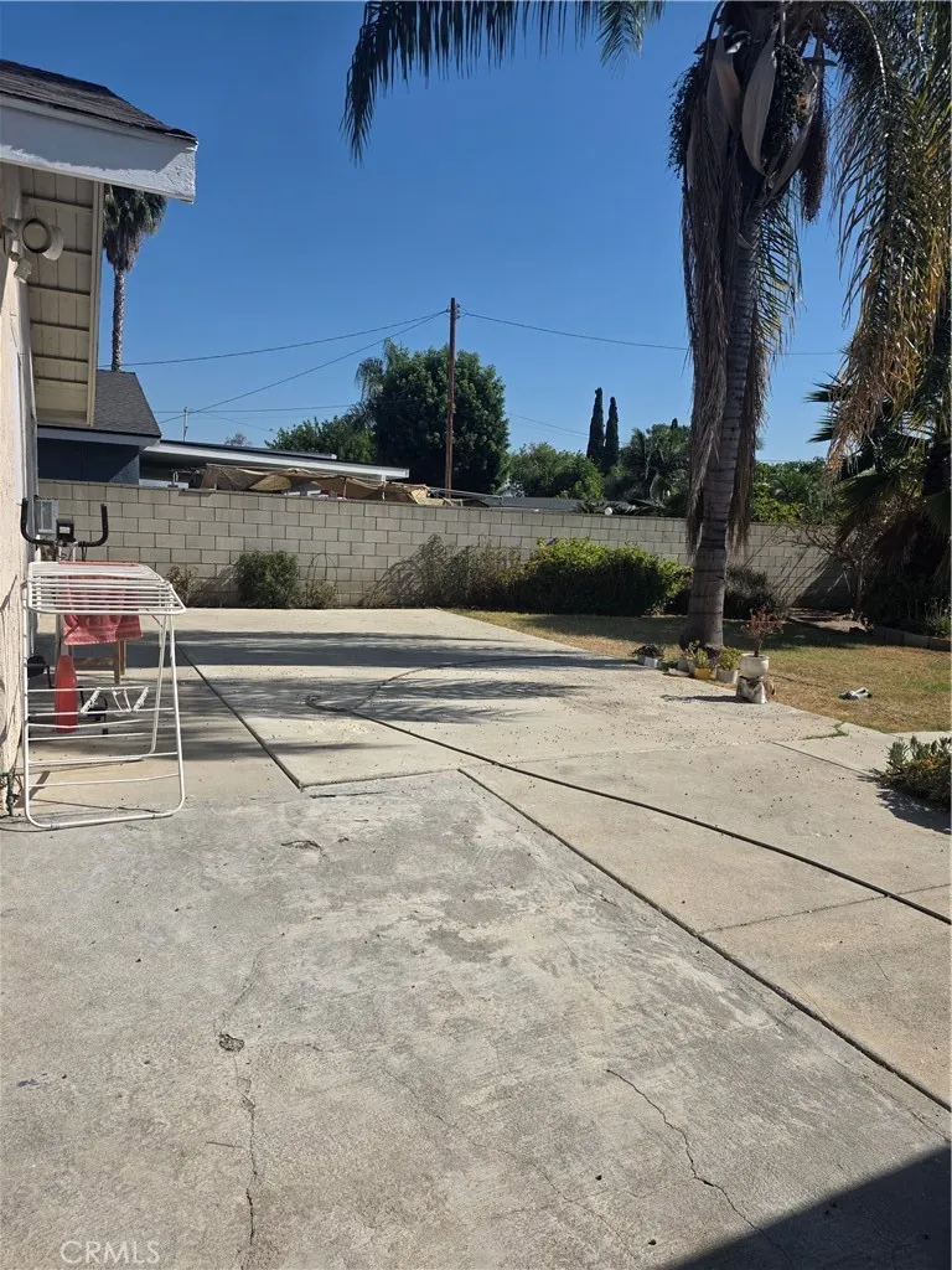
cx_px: 476
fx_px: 843
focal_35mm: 23
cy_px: 635
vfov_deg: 73.9
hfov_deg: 58.9
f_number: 1.7
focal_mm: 6.3
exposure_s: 1/7944
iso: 80
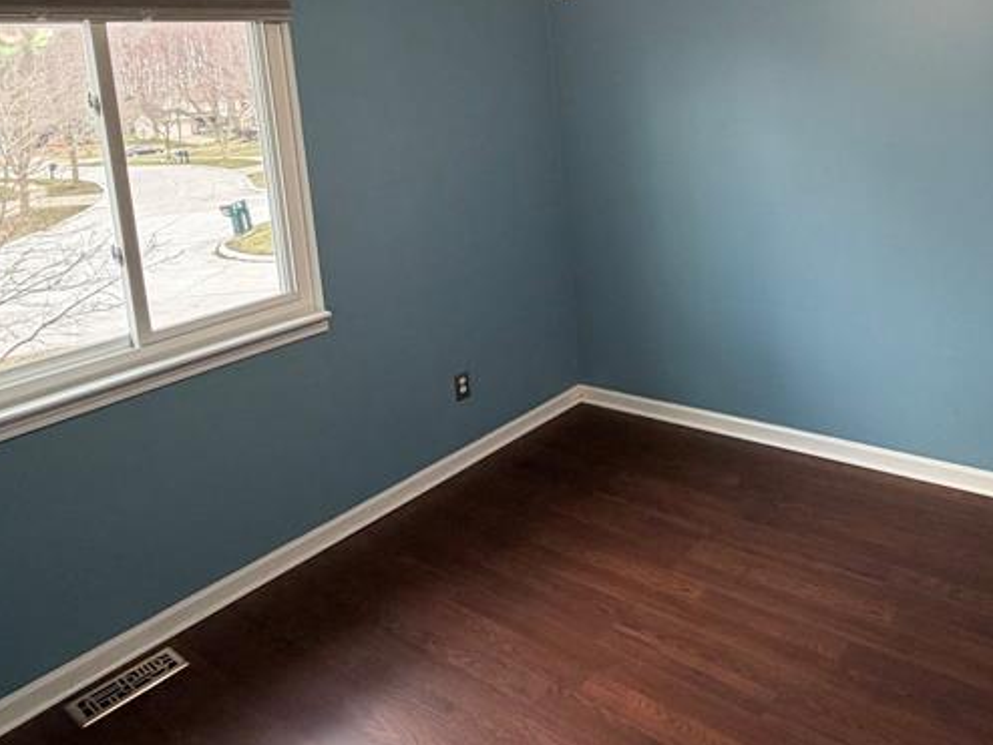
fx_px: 832
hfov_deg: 60.3
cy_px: 151
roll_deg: +4.9
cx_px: 657
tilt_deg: -4.6
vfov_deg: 45.8
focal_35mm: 29
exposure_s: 1/60
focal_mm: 2.22
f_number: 2.2
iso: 160
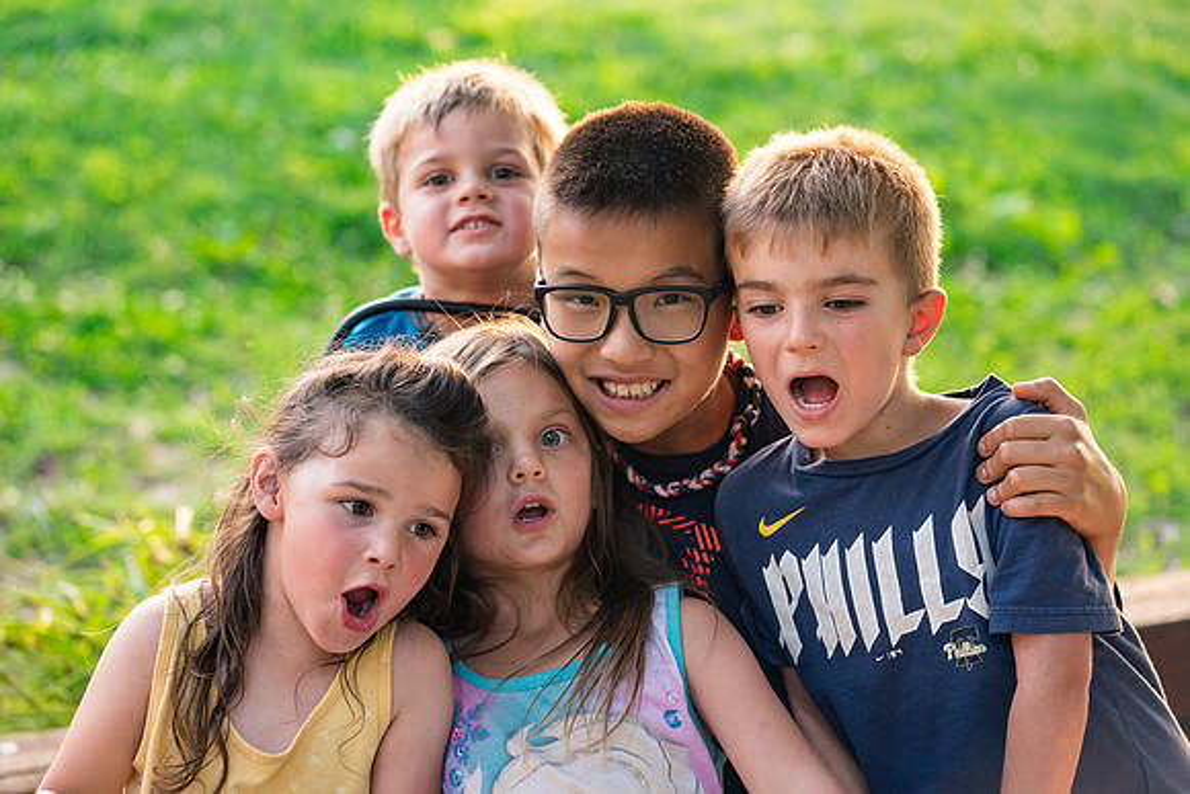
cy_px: 397
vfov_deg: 16.1
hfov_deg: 23.9
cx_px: 595
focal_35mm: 85
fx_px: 2810
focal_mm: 85
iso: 1000
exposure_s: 1/250
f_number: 3.5
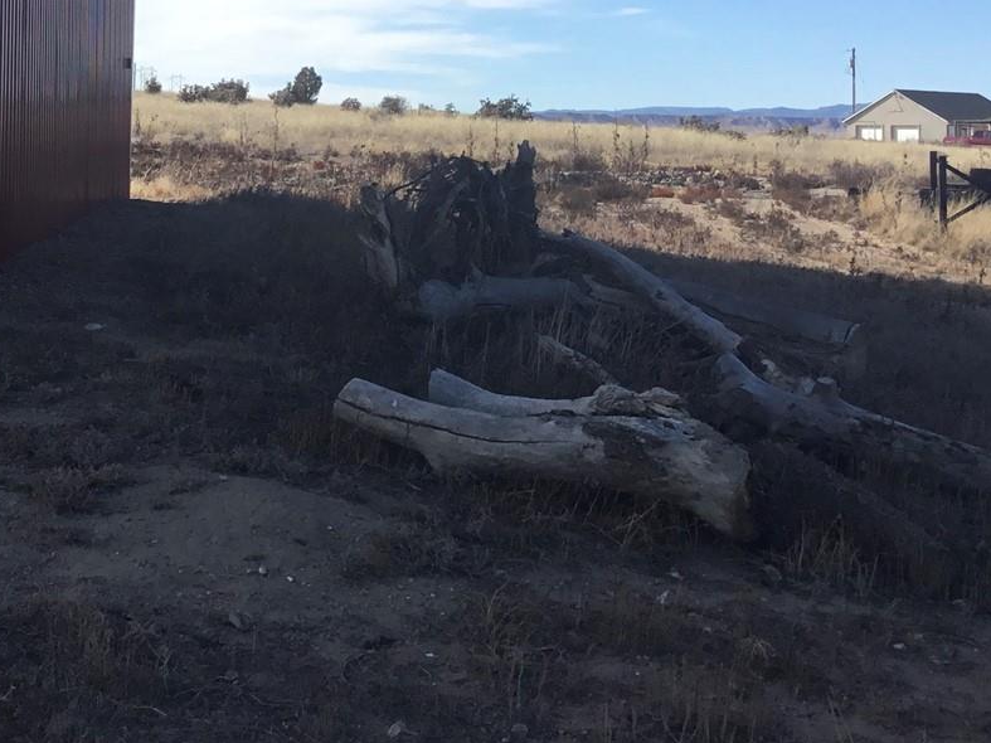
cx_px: 269
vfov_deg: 22.6
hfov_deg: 30.3
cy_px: 50
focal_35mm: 63
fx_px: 1803
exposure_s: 1/1087
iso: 25
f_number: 2.4
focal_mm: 3.3
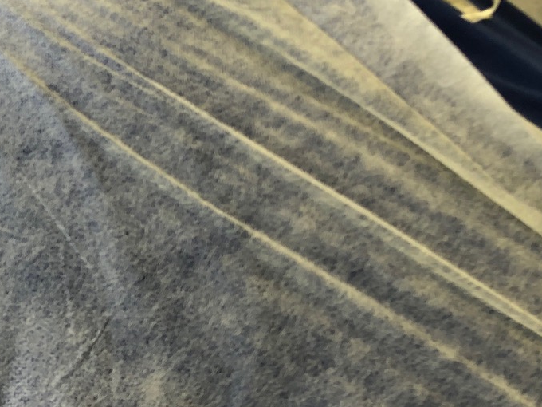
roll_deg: +0.5
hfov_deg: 21.3
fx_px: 1300
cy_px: 156
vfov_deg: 17.8
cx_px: -165
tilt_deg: -12.0
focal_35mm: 83
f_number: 1.8
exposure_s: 1/30
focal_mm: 3.99
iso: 20
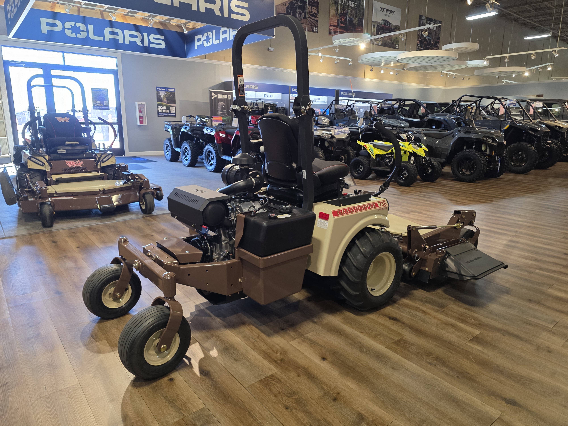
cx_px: 284
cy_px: 213
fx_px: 377
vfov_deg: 58.9
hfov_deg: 73.9
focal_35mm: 23
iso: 400
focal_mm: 6.3
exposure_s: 1/120
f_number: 1.7
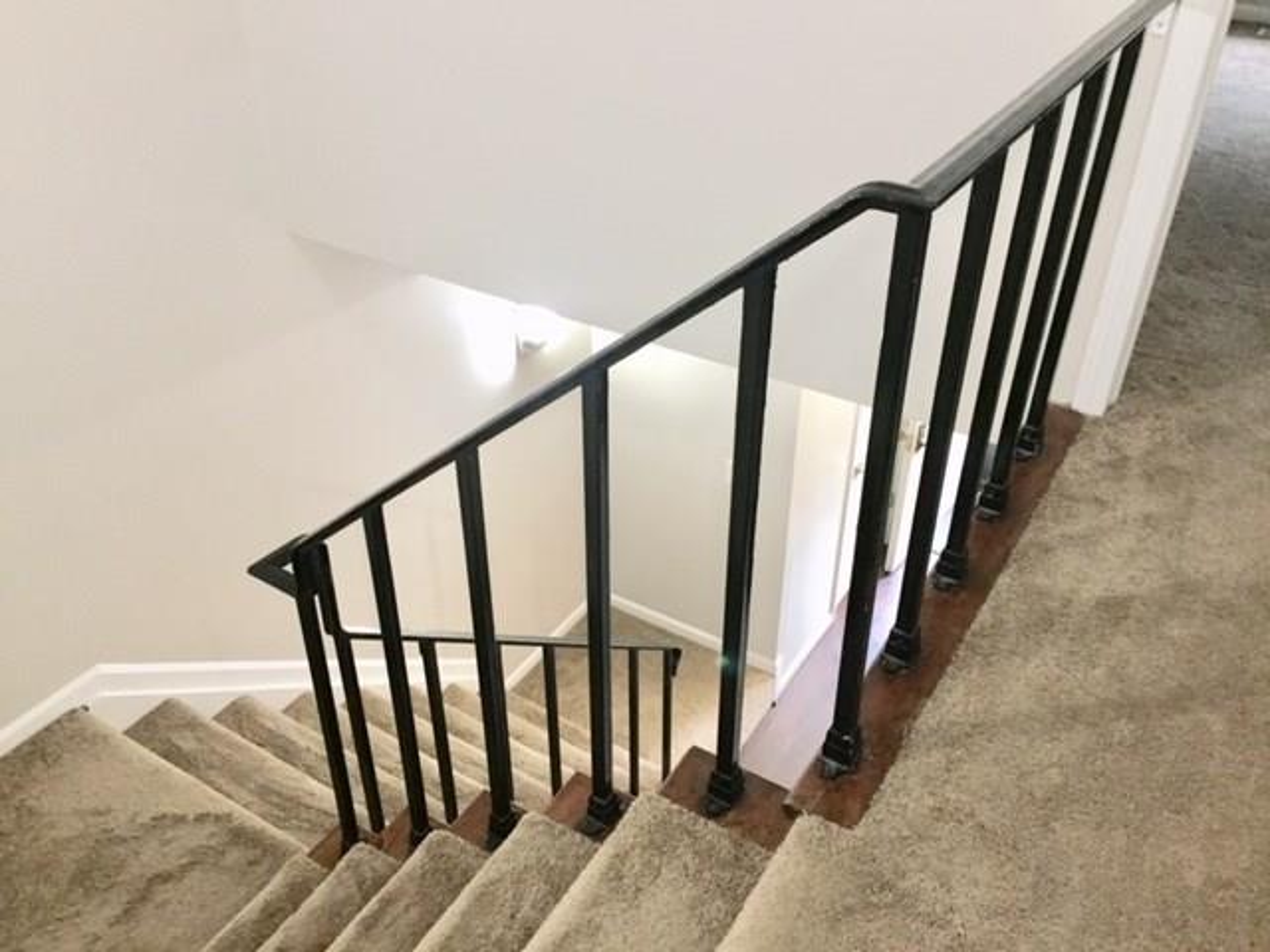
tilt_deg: -36.8
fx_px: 1064
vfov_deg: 48.2
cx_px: 635
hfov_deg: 61.7
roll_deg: -2.6
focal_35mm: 29
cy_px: 476
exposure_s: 1/17
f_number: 2.2
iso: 250
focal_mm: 4.15
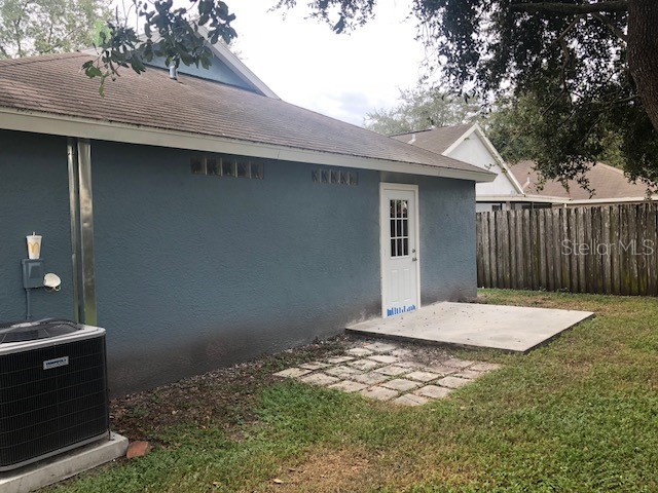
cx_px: 329
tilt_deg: -4.2
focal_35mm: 28
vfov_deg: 49.7
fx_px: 532
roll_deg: +1.9
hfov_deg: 63.4
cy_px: 246
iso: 25
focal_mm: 3.99
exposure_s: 1/120
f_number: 1.8
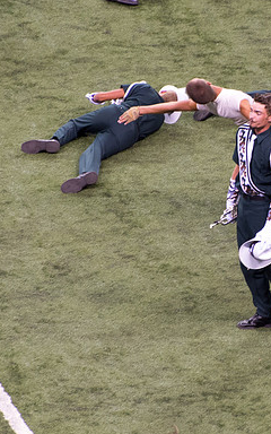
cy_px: 173
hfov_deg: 1.6
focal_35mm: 811
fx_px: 9584
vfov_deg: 2.6
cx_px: 287
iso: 2200
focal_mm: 300
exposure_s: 1/320
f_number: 5.6
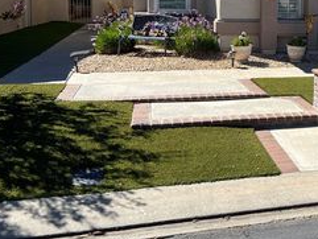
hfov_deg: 32.7
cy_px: 38
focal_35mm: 54
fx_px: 496
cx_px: 315
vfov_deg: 26.4
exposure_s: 1/3831
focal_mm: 5.7
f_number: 1.5
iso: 50
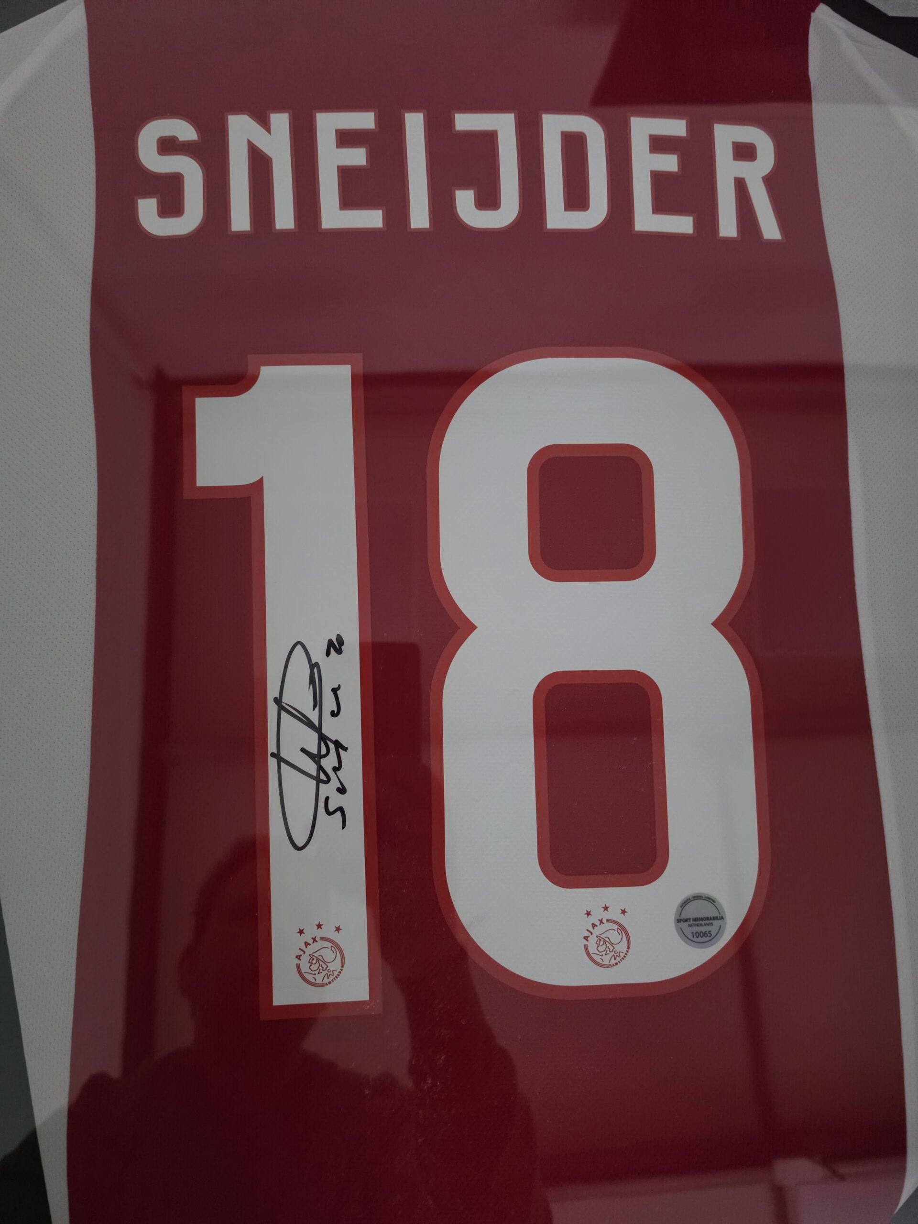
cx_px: 459
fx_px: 813
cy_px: 612
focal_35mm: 23
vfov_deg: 73.9
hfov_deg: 58.9
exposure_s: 1/50
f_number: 1.4
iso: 1000
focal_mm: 6.5
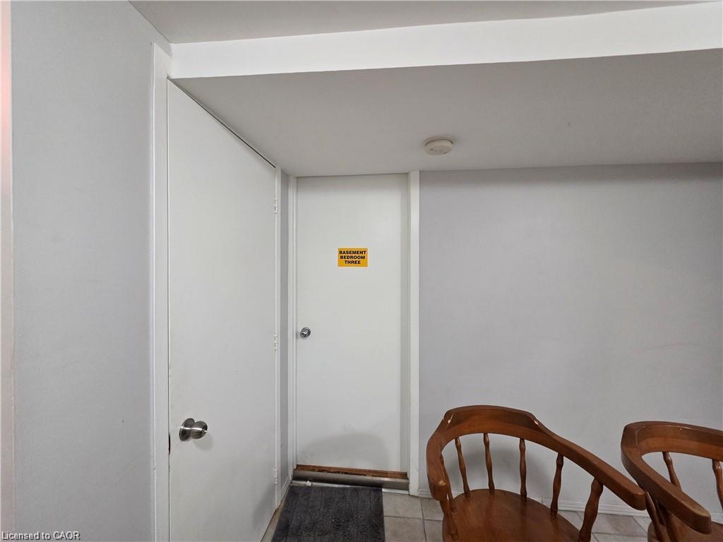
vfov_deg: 89.9
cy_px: 271
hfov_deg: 106.2
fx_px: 272
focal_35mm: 13
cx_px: 362
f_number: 1.9
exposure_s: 1/60
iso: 320
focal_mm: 2.2
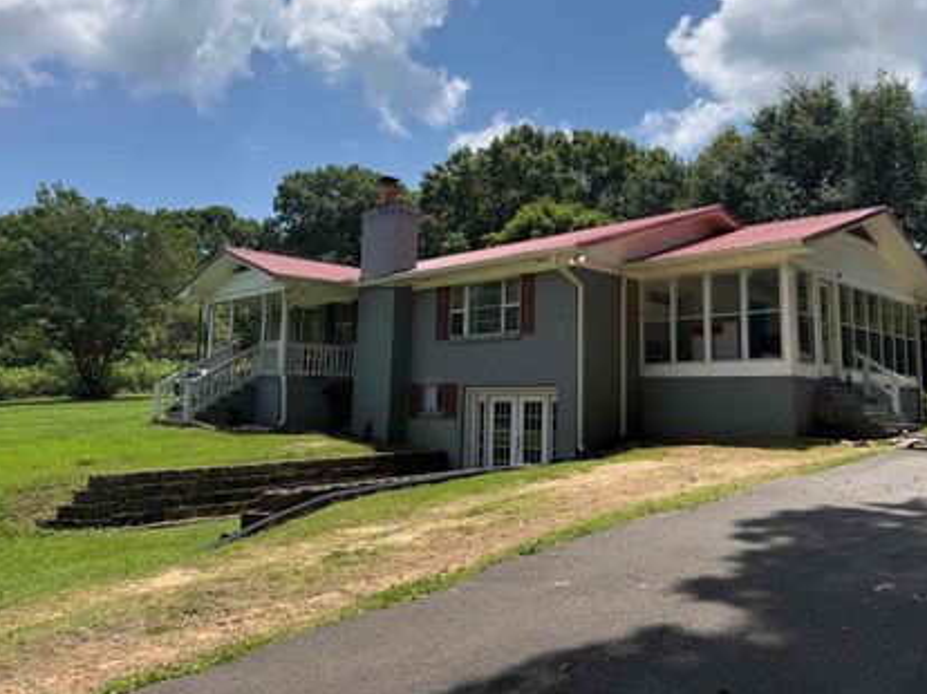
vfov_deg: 48.0
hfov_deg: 61.3
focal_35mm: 29
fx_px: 776
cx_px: 542
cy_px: 294
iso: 80
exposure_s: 1/5714
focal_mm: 6.76
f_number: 1.78
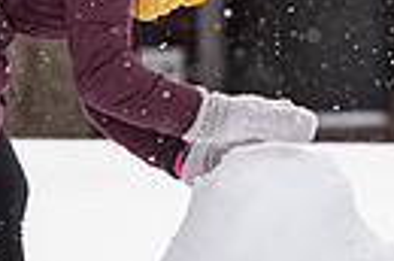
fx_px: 7817
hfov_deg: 2.9
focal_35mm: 716
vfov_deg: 1.9
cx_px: 376
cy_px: -50
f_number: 4.5
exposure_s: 1/500
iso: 200
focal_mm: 160
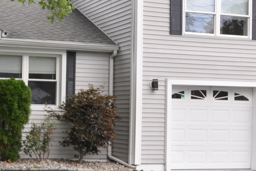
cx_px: -10
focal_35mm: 82
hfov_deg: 23.5
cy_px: 105
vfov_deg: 16.6
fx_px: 585
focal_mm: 21
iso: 200
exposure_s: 1/200
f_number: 8
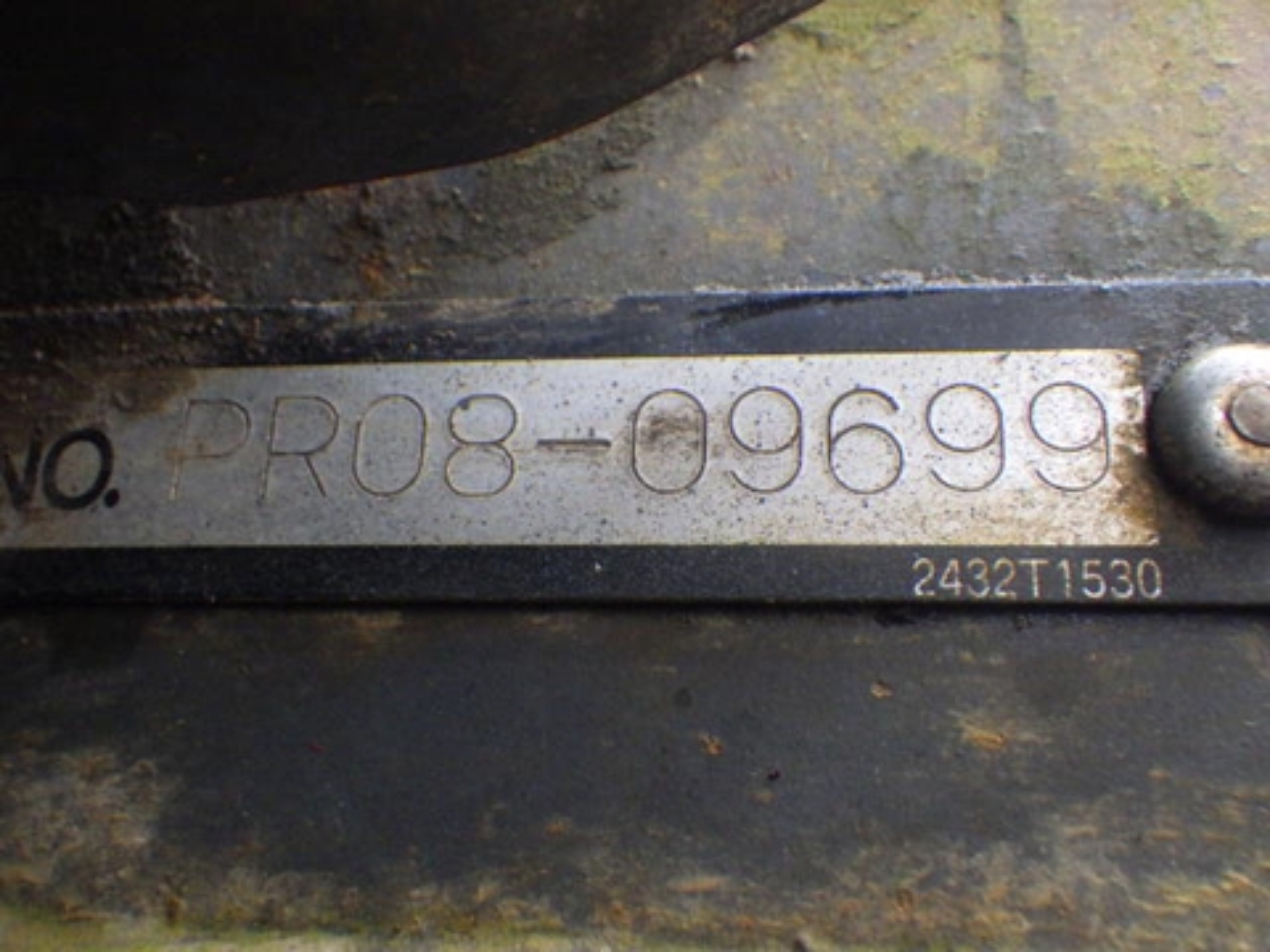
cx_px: 635
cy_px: 476
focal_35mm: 34
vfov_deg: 41.8
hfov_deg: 54.0
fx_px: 1247
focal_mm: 6.1
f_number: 3.8
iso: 500
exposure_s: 1/50
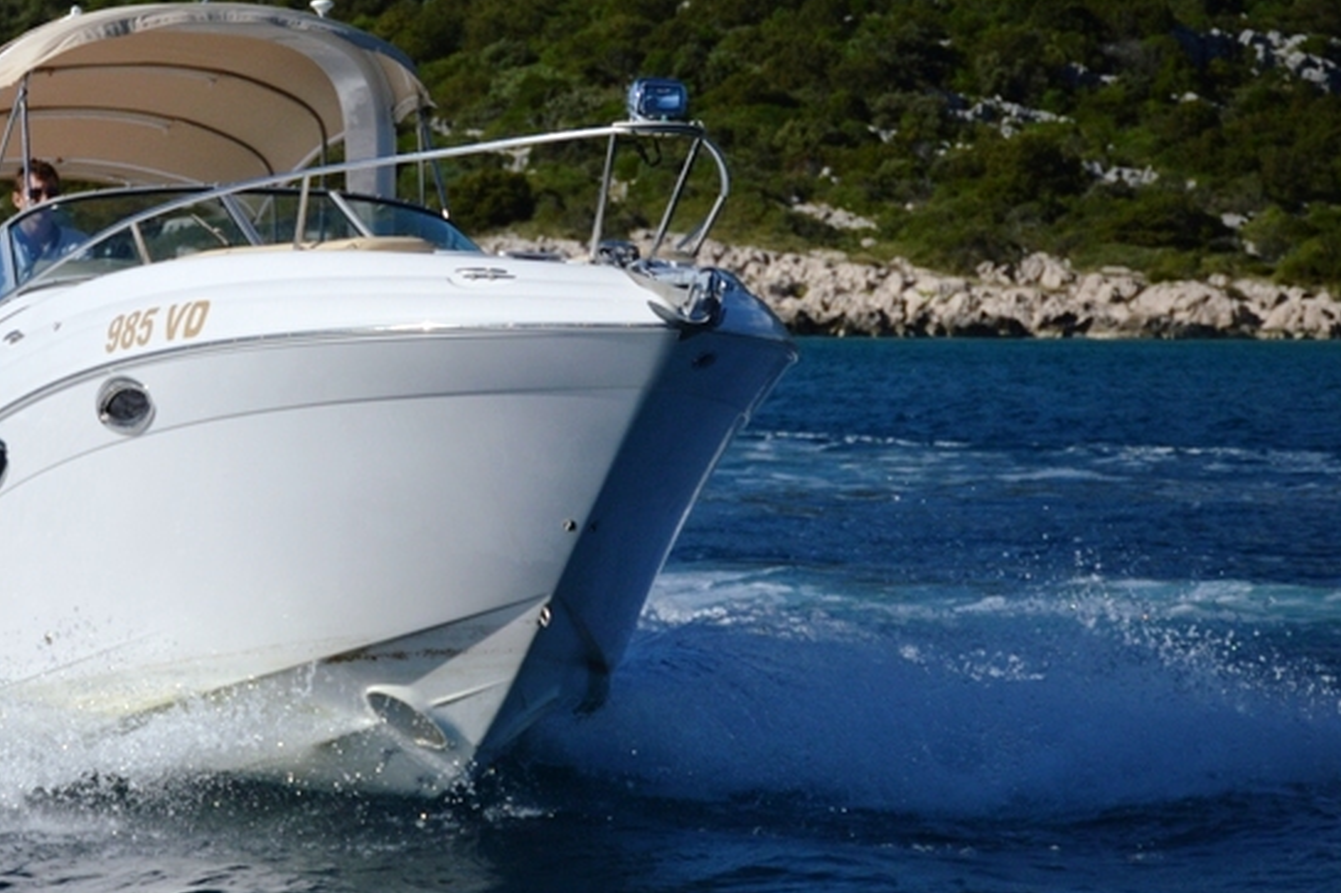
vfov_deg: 9.8
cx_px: 389
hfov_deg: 14.7
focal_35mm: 139
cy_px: 251
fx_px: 5176
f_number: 4.8
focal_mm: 56
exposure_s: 1/4000
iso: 200
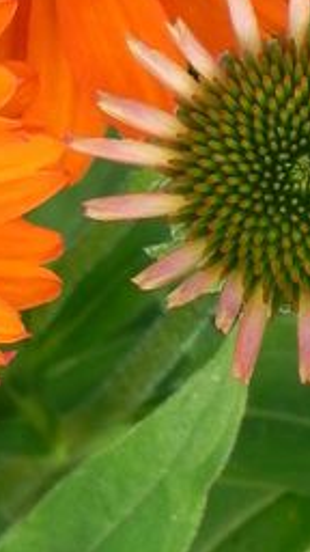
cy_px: 110
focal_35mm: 439
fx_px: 6415
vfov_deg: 4.9
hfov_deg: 2.8
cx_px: -90
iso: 160
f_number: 5
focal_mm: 23
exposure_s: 1/200
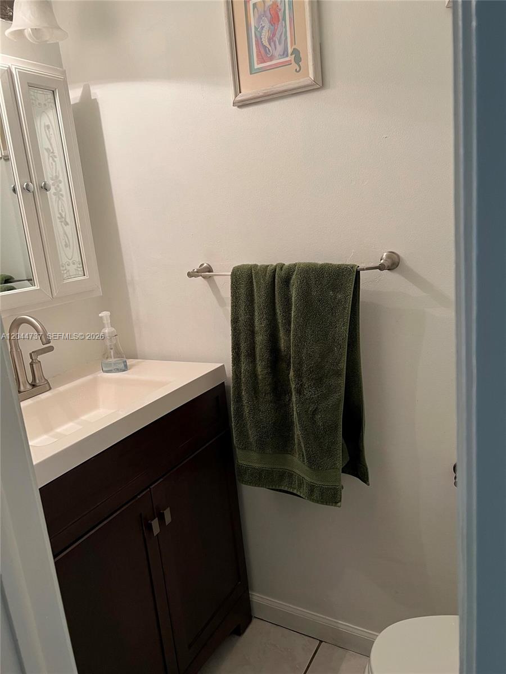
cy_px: 337
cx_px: 253
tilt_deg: -11.0
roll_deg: +6.7
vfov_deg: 67.3
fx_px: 507
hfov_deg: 53.1
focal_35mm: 26
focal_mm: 5.7
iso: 80
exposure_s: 1/60
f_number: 1.5
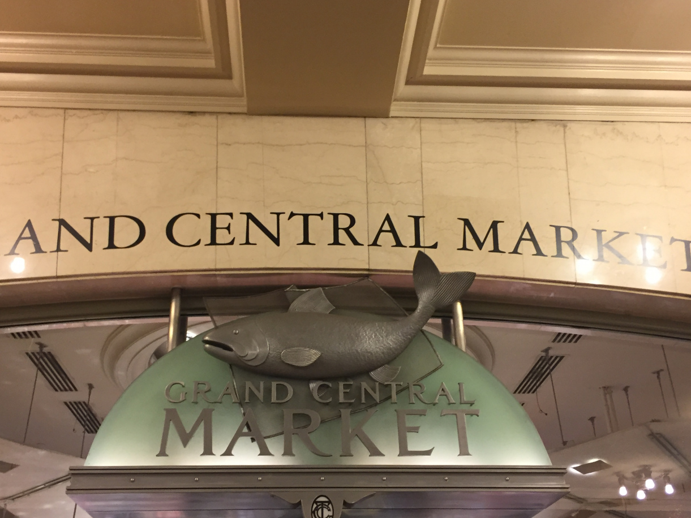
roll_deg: +0.3
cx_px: 327
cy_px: 297
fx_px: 759
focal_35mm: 38
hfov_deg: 49.0
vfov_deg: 37.6
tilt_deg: +28.1
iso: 125
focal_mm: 4.15
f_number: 2.2
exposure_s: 1/30
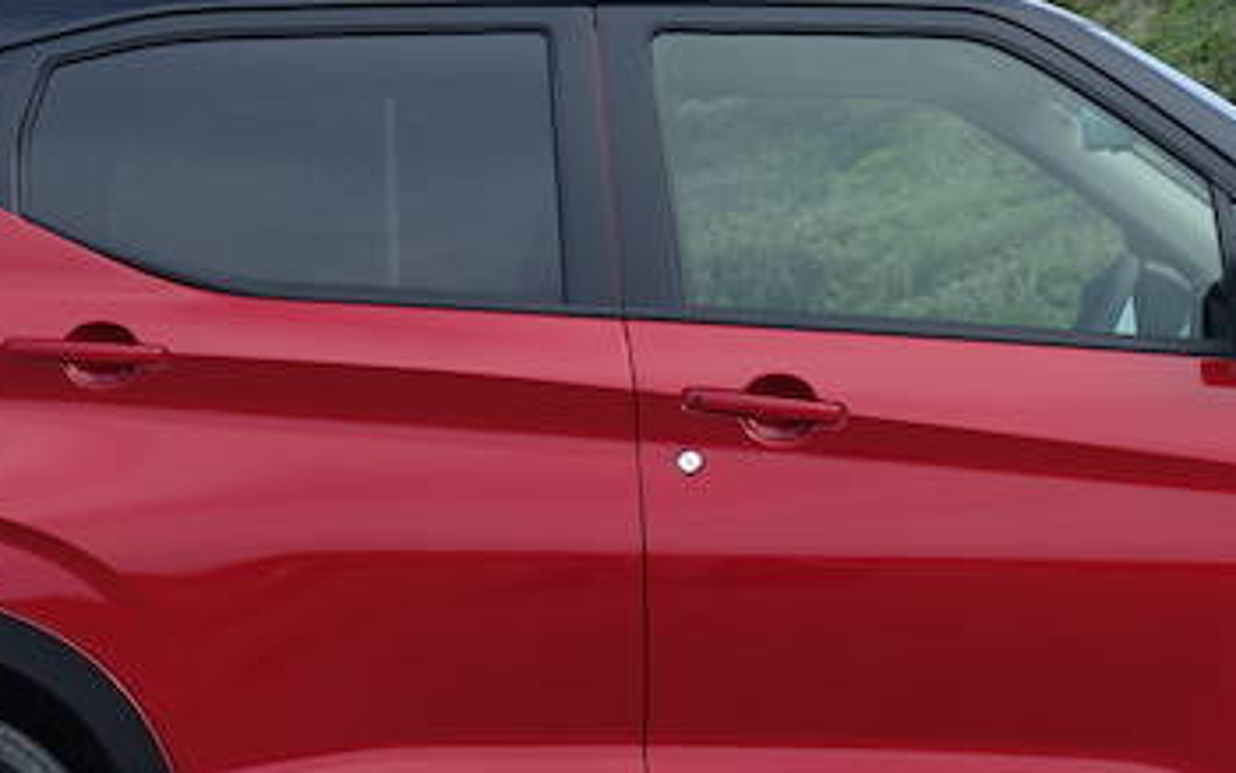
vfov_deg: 8.1
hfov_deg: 12.8
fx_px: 5492
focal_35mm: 163
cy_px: 418
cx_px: 738
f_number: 4
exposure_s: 1/640
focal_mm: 25.7
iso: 125
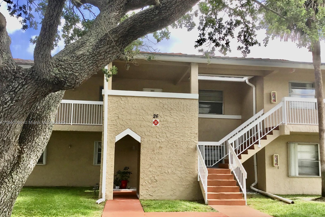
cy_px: 123
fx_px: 298
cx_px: 165
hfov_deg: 57.2
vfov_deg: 39.9
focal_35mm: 33
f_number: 2.4
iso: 25
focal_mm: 3.3
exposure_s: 1/422
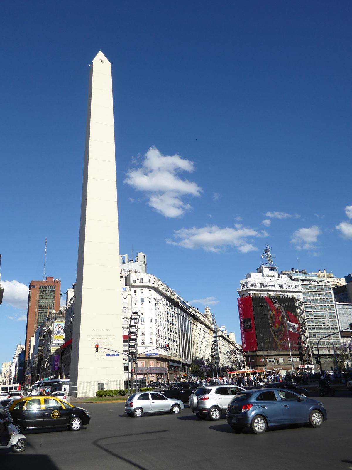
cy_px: 235
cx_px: 176
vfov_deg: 56.8
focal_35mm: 32
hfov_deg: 44.2
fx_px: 434
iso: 80
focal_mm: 5.4
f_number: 3.5
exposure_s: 1/1000
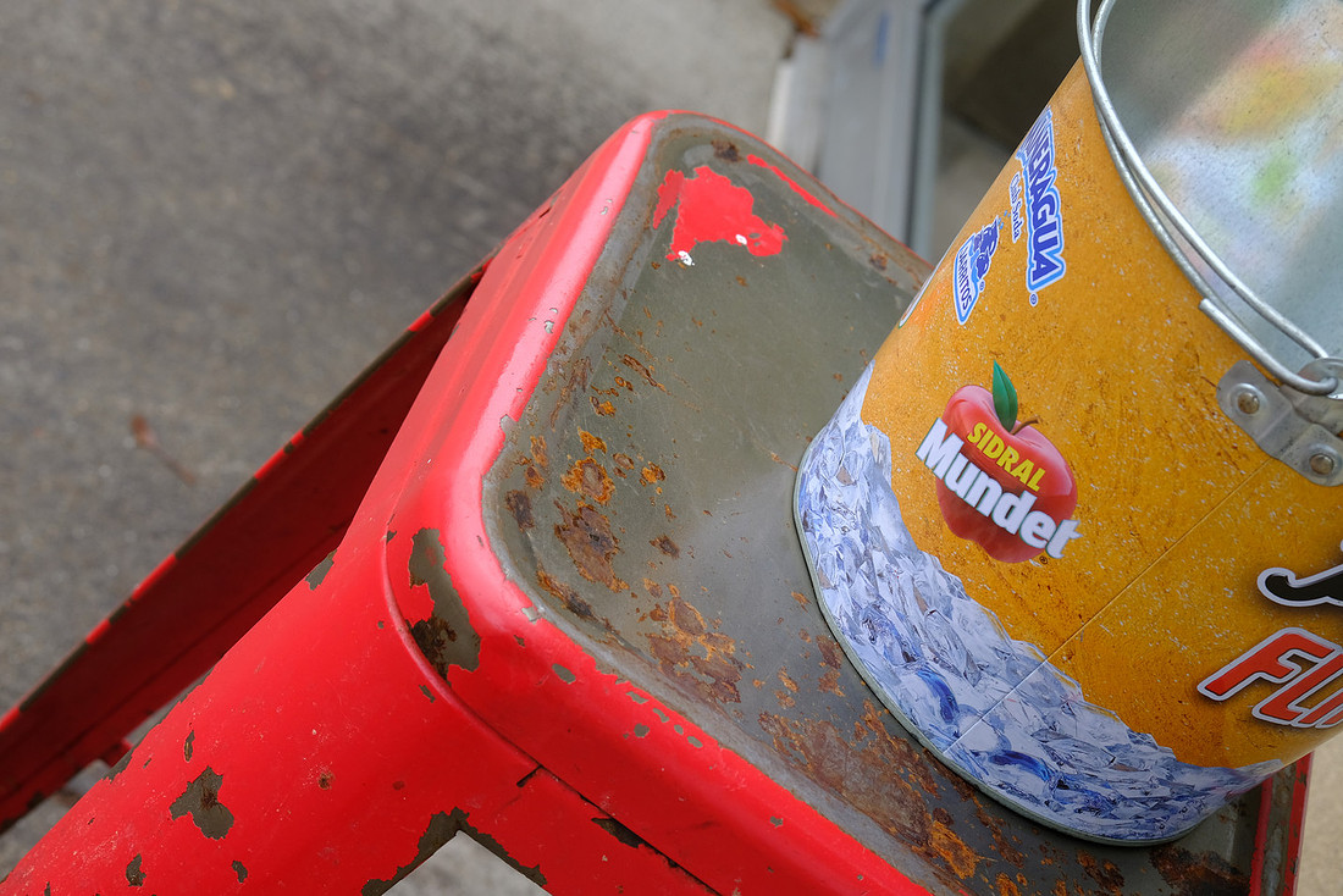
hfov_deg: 24.5
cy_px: 448
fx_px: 3097
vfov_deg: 16.5
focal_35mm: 83
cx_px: 672
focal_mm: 55
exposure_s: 1/80
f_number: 8
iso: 400
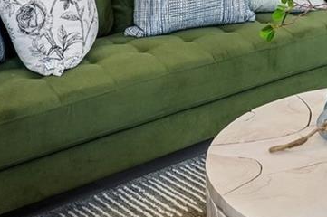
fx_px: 664
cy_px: -156
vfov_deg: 16.1
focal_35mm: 73
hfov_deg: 25.9
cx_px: 343
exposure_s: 1/30
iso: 160
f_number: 8
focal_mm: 11
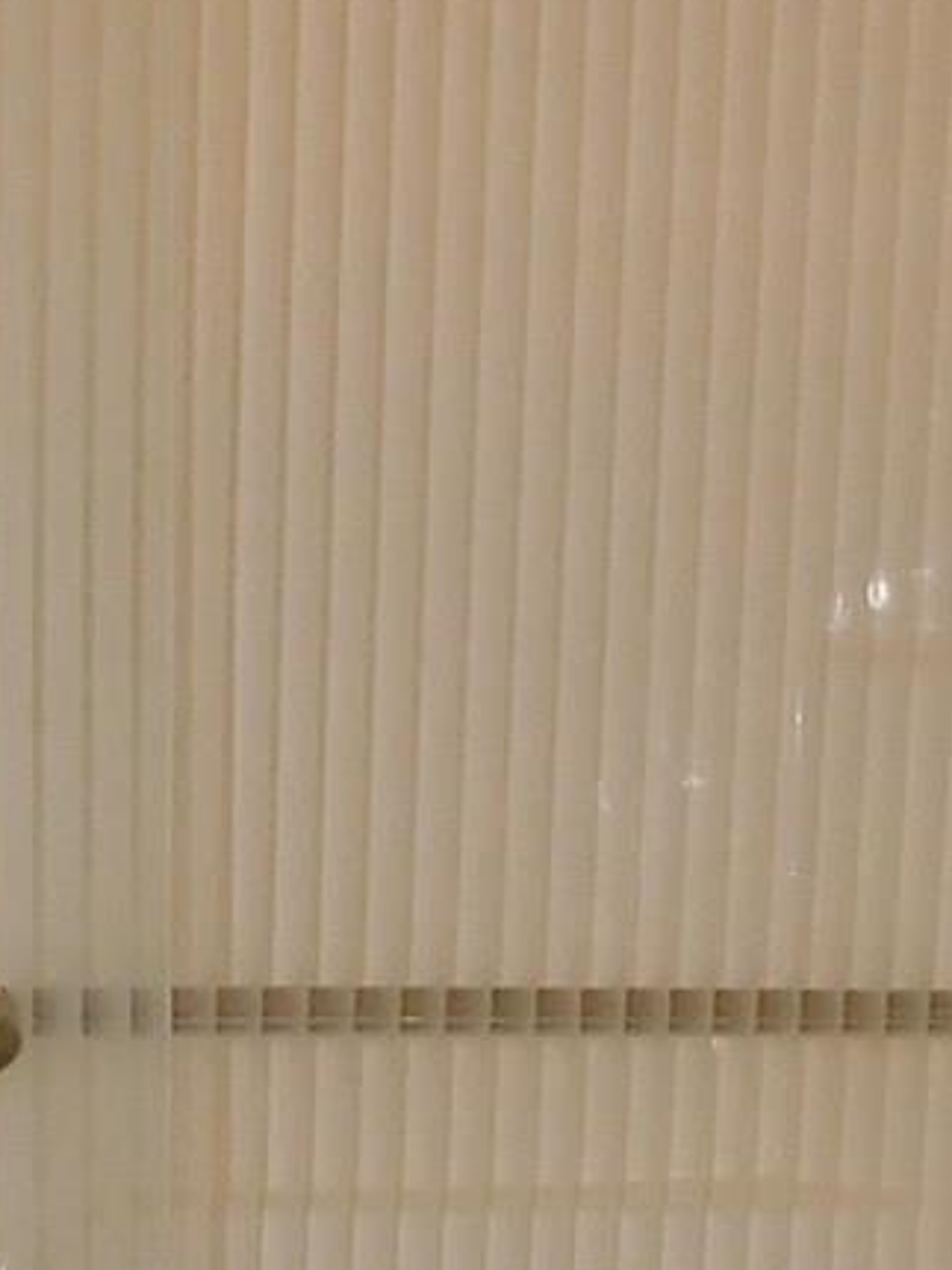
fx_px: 4513
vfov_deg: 14.9
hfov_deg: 12.0
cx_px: 245
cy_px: 1912
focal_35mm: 123
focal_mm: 4
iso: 200
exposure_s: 1/30
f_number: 3
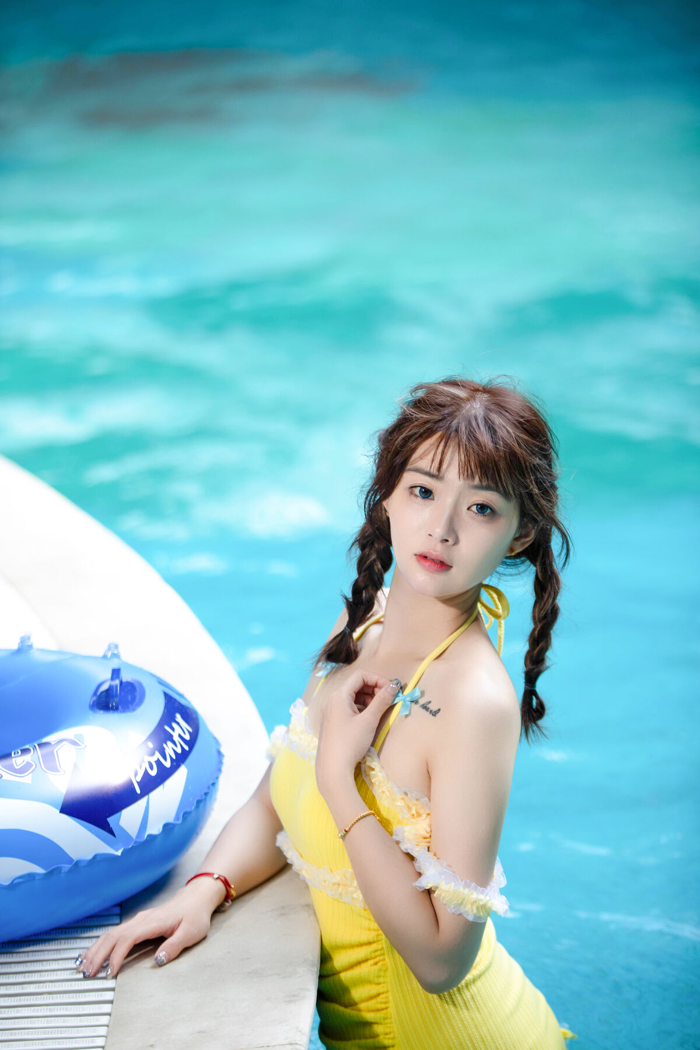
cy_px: 525
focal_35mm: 119
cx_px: 350
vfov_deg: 17.2
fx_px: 3471
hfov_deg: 11.5
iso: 250
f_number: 2.8
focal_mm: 120
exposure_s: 1/800
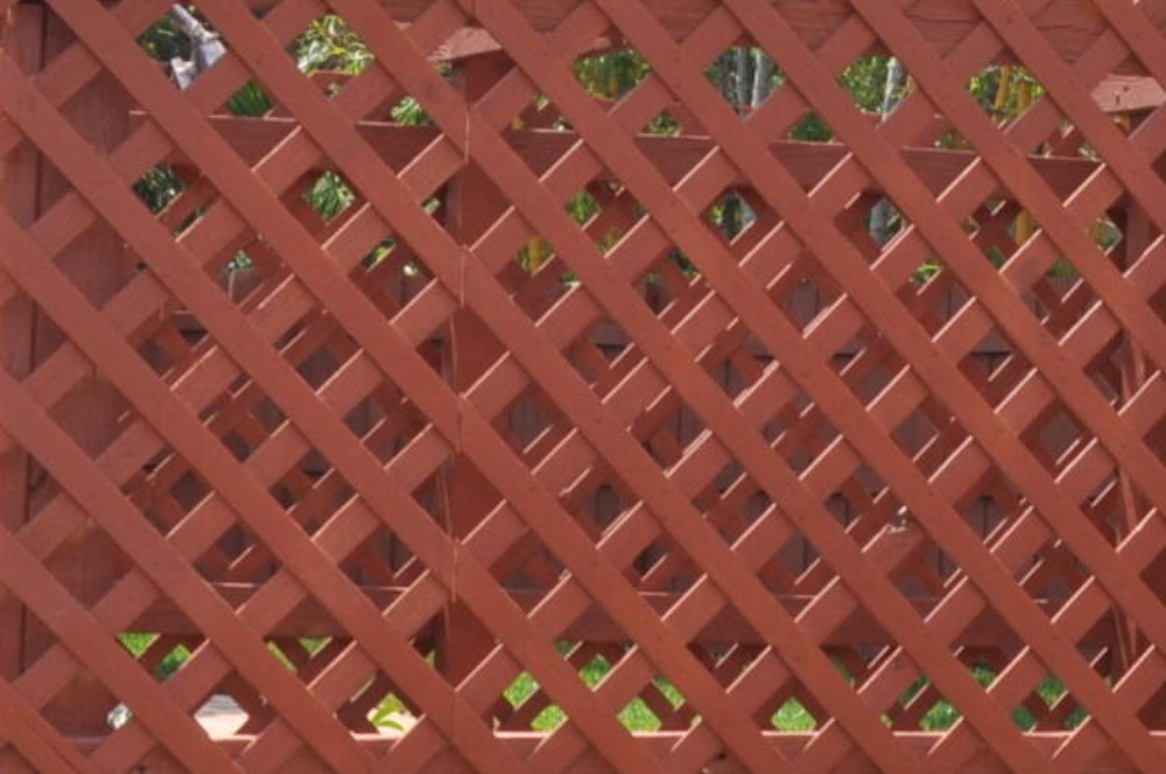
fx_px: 3947
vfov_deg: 11.2
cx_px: 1131
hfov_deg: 16.5
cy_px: 167
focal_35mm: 122
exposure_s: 1/200
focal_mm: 18
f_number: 10
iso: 200
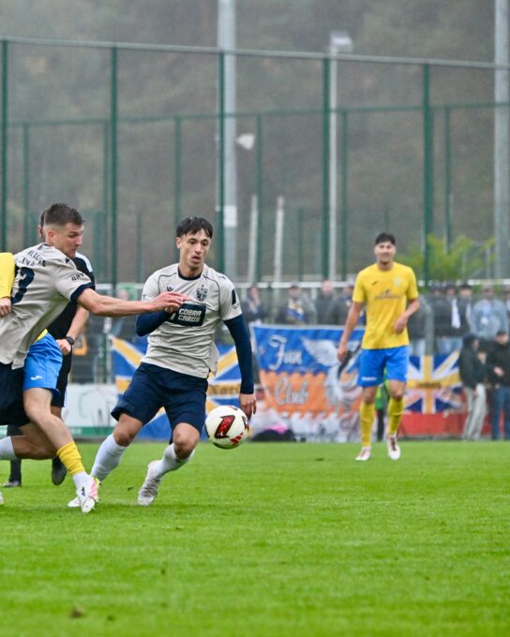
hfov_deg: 4.8
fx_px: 6132
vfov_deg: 6.0
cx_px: 75
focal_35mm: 325
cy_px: 318
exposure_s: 1/1600
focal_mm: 230
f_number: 5.3
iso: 3200
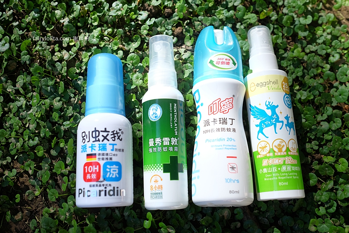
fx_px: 339
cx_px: 174
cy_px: 116
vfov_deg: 37.9
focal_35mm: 35
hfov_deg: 54.4
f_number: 4.5
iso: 320
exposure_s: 1/210
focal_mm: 23
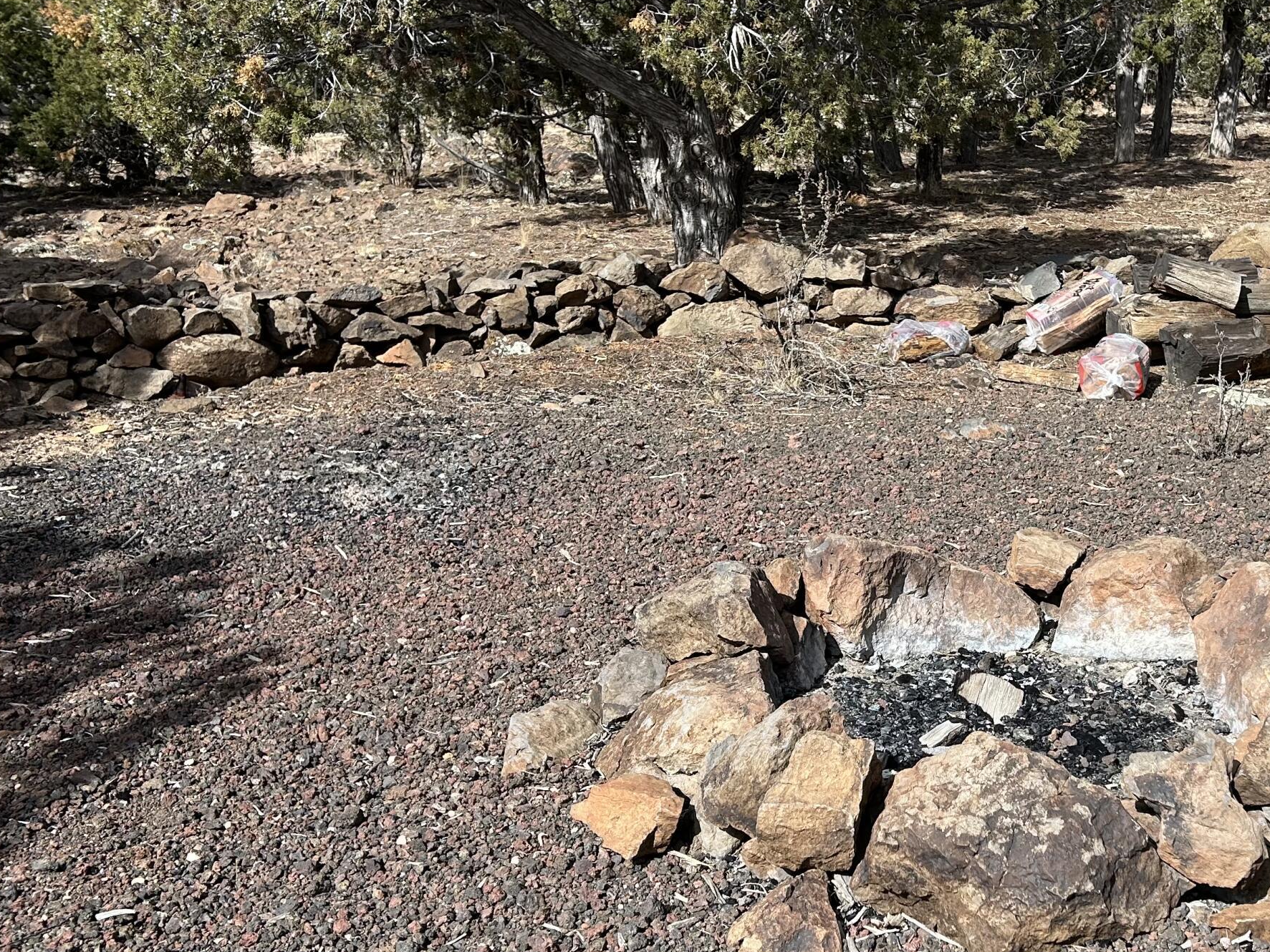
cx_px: 1000
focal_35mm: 44
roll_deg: -1.6
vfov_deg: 32.8
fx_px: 1614
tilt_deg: -19.1
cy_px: 565
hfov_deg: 41.3
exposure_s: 1/2915
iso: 50
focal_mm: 5.7
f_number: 1.5
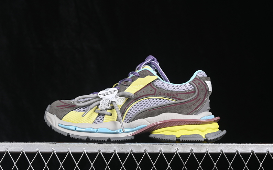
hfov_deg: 26.8
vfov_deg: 16.9
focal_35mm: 77
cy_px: 87
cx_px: 136
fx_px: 573
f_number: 7.1
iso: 160
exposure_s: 1/80
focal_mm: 50
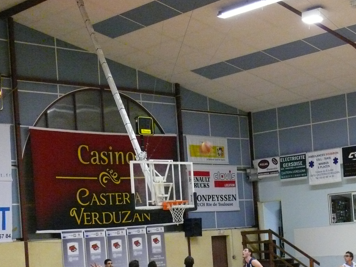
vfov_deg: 19.1
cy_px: 231
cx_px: 276
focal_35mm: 76
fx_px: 782
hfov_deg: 25.3
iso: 800
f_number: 3.2
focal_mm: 9.2
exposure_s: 1/60
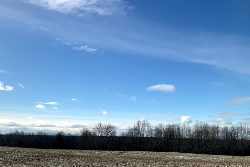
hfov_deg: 45.1
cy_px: 132
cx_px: 95
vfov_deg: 30.5
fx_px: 299
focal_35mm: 43
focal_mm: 3
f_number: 1.8
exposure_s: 1/4065
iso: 20
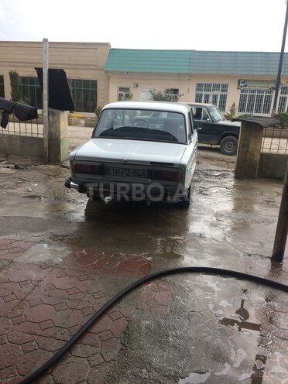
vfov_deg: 61.7
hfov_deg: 48.2
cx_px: 144
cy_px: 192
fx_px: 322
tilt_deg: -16.7
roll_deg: -1.9
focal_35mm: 29
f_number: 2.2
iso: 32
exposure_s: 1/892
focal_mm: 4.15
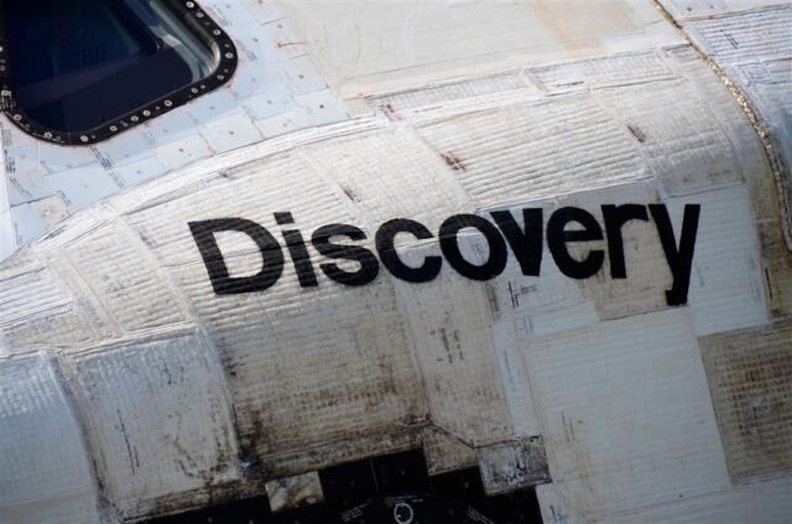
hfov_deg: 6.9
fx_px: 6582
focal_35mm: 300
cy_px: 262
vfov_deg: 4.6
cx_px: 396
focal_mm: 200
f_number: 5.6
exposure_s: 1/1250
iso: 200
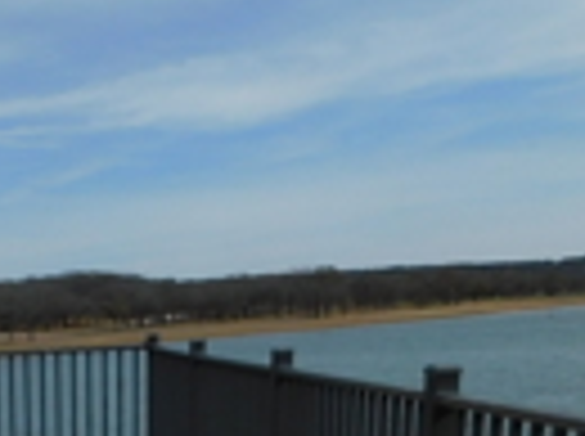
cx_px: -135
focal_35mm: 71
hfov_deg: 24.6
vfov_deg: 18.3
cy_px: 656
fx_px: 1198
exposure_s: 1/1000
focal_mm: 4
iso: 125
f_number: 6
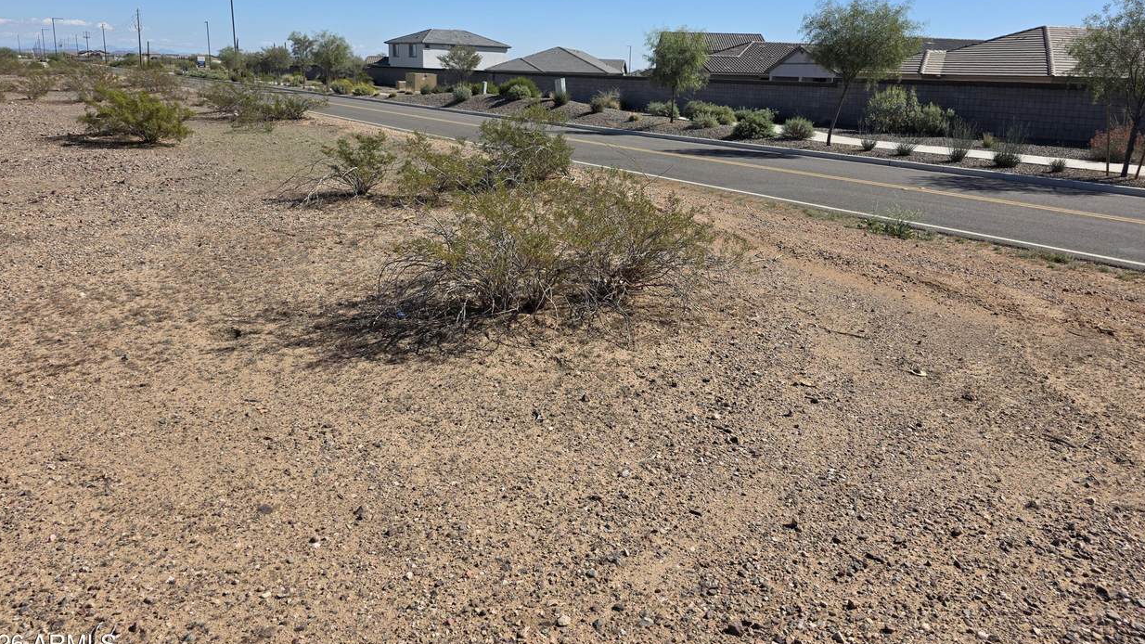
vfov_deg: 44.0
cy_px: 239
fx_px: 789
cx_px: 560
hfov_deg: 71.9
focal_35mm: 26
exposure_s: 1/7626
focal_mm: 6.3
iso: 80
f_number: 1.7
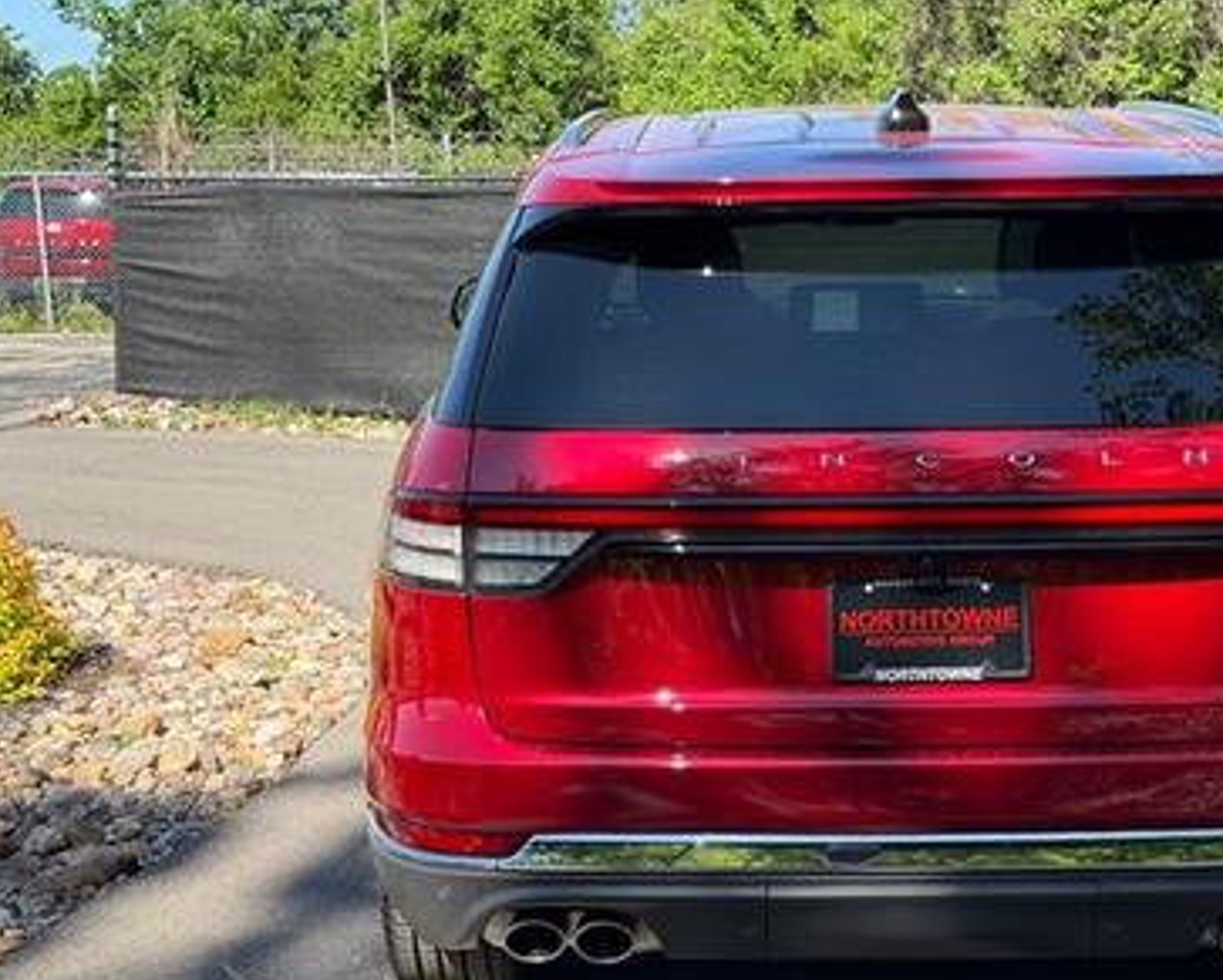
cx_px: 792
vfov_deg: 23.5
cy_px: 579
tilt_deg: -8.7
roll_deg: +2.4
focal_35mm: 65
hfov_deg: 29.0
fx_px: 2355
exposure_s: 1/1543
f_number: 1.78
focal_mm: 6.76
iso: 80
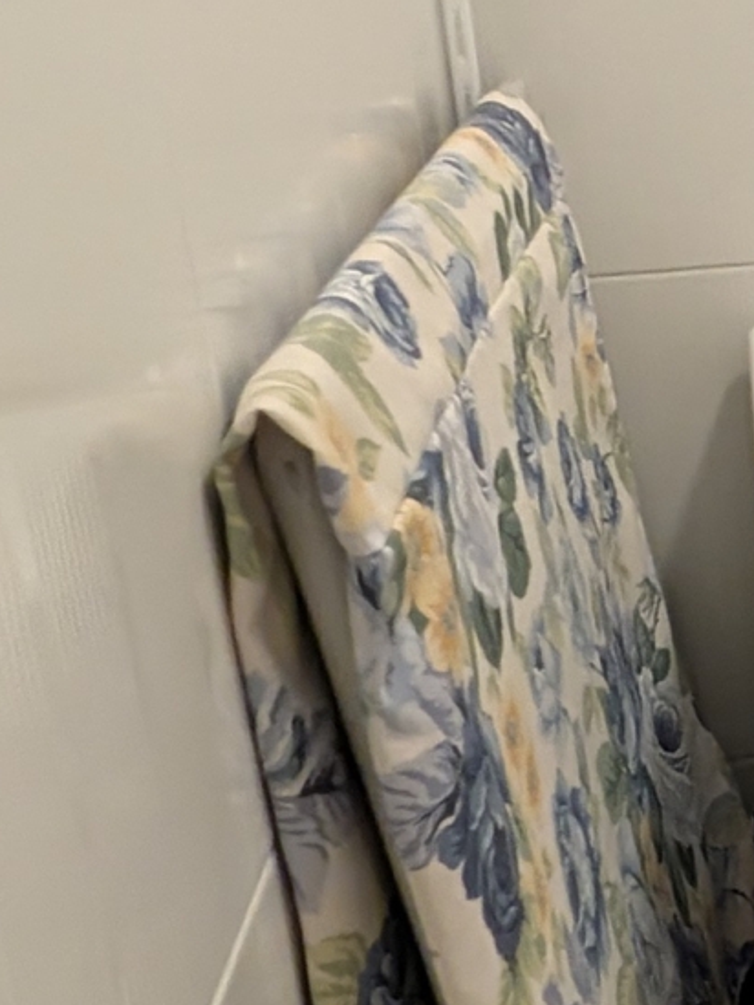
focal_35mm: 56
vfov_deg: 33.9
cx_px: 1498
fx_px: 1626
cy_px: 300
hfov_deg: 18.1
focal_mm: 2.02
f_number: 1.7
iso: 418
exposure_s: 1/50
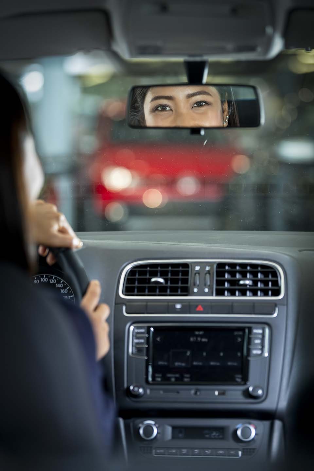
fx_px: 1570
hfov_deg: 11.4
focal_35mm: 120
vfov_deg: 17.1
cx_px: 157
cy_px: 236
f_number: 2.8
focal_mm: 120
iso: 800
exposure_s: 1/320
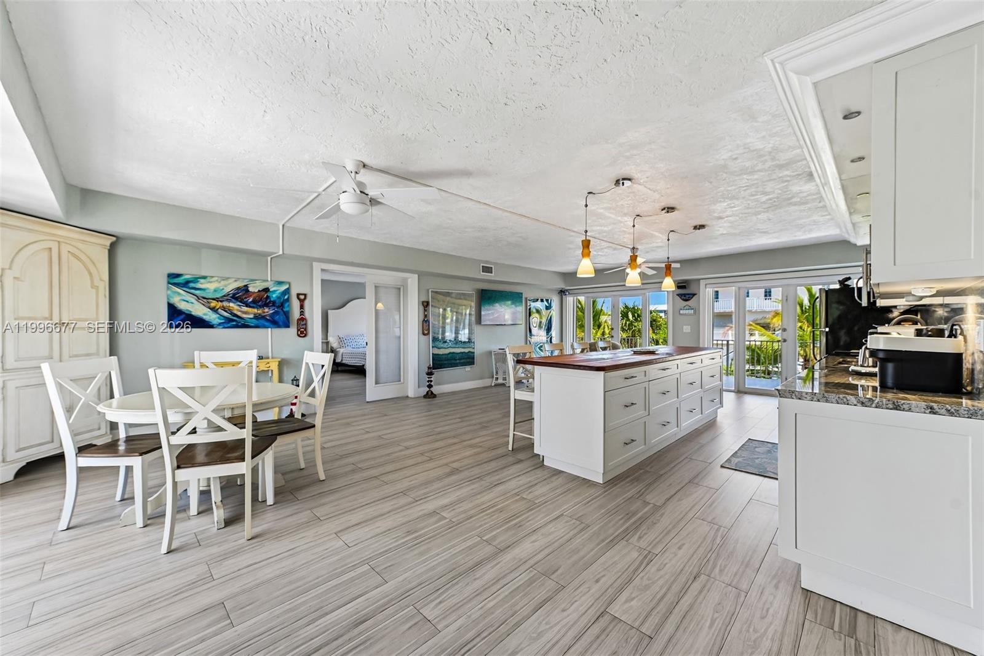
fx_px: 383
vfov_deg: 81.2
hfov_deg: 104.3
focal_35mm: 14
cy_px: 328
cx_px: 492
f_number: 6.3
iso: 100
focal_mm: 14
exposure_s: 1/15
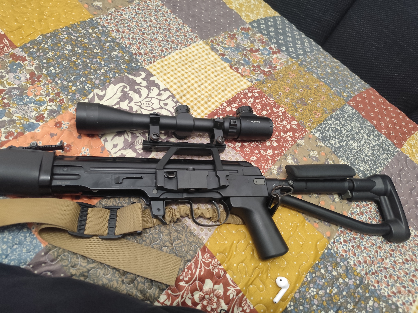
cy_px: 156
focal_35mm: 23
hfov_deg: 73.9
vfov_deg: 58.9
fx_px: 278
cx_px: 209
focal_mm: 6.14
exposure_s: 1/25
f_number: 1.65
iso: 1600
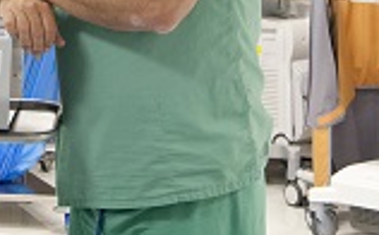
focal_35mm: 160
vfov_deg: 8.1
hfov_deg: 13.0
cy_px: -43
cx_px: 43
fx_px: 1649
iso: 400
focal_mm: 45
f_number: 7.1
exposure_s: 1/40
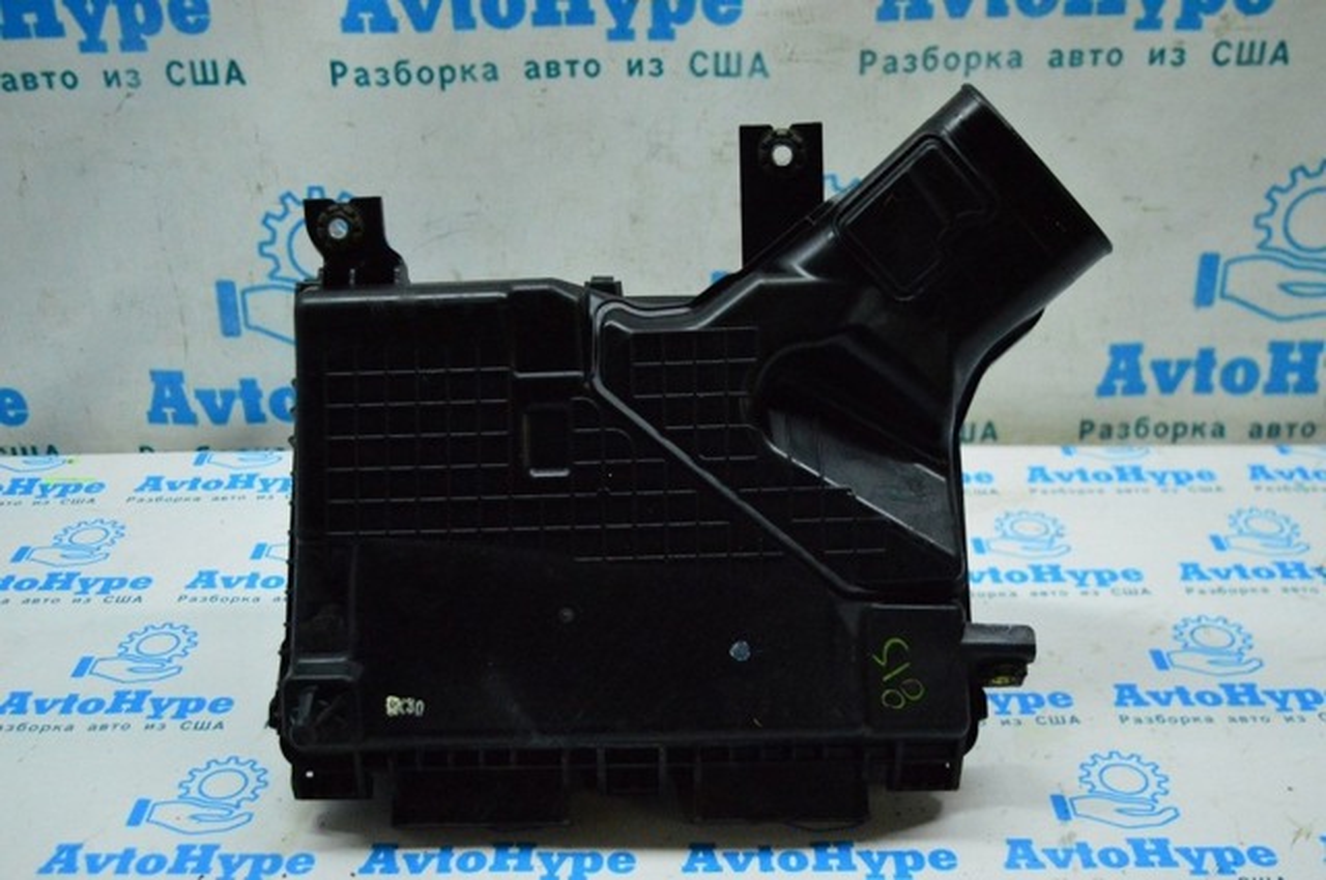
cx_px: 663
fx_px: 1600
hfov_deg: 45.0
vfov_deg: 30.8
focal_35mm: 44
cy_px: 440
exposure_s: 1/800
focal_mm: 29
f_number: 4.2
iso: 6400
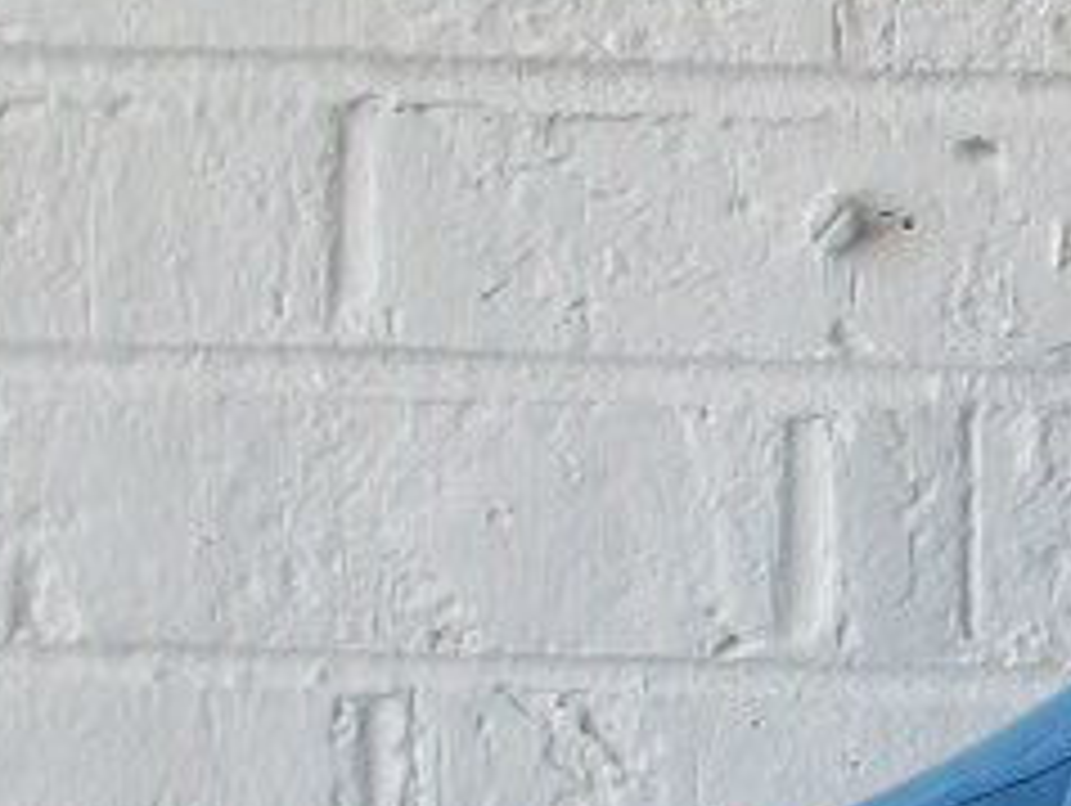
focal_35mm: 188
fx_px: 5822
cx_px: 1665
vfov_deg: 7.9
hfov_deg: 10.1
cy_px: 369
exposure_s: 1/200
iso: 80
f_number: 3.1
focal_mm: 6.3
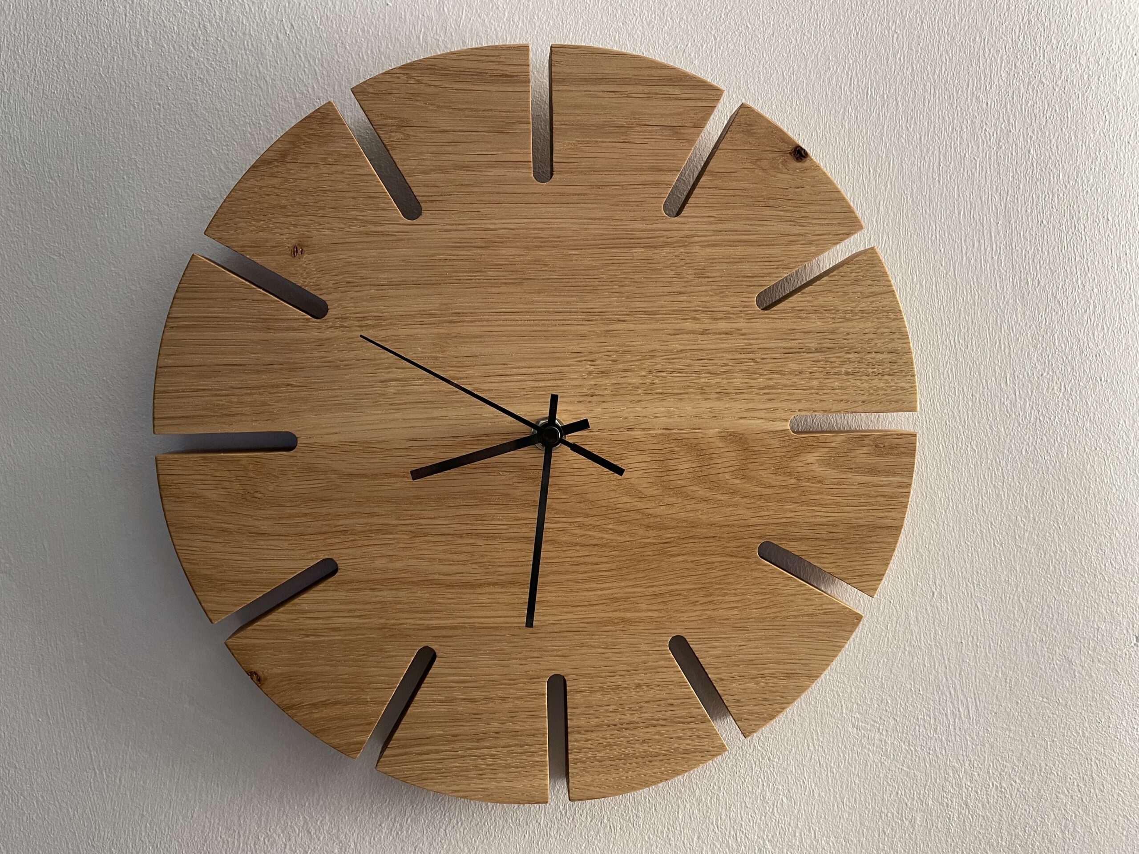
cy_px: 427
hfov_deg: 67.3
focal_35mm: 26
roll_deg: +0.4
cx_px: 570
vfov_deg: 53.1
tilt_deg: -2.3
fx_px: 856
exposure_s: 1/59
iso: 125
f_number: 1.6
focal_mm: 4.2
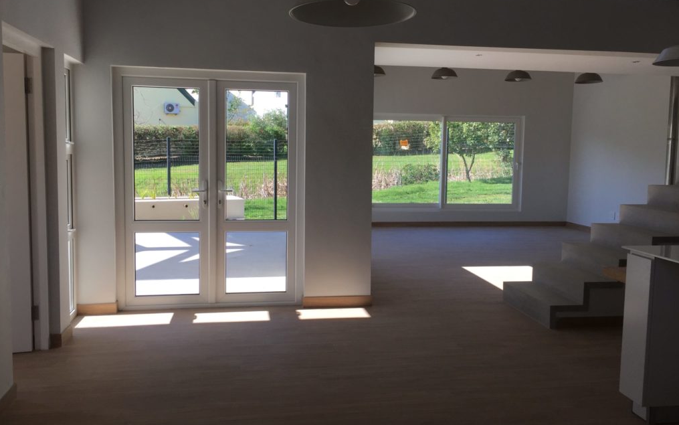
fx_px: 574
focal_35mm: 31
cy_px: 205
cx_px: 338
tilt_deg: -4.5
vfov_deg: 40.6
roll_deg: -0.6
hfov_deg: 61.2
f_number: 2.2
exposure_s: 1/471
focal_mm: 4.15
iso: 32
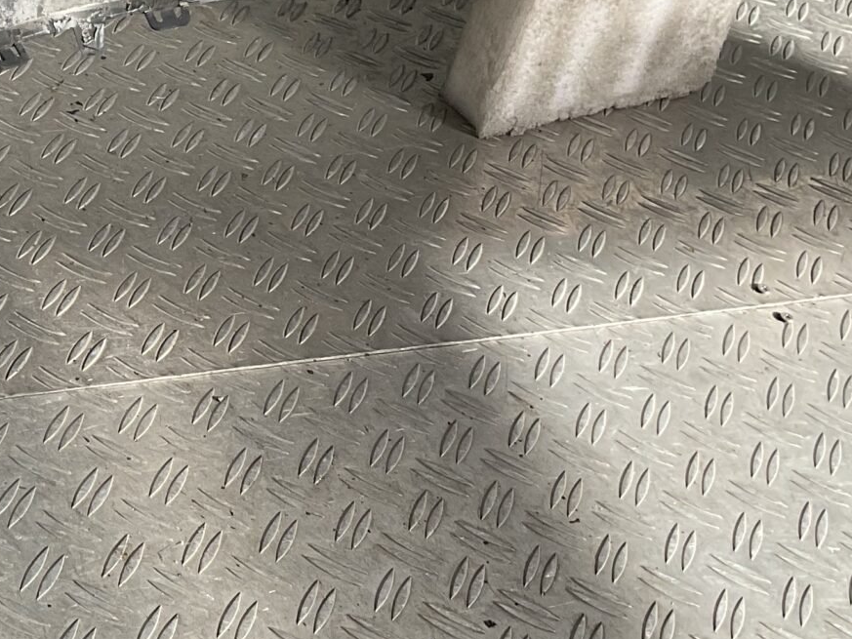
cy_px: 44
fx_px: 2092
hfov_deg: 22.1
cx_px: -15
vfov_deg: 17.1
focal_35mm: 85
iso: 16
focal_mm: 3
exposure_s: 1/593
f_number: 1.8
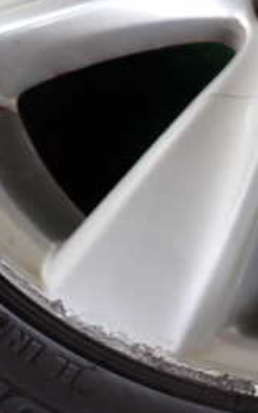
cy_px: 120
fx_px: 822
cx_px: 356
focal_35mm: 73
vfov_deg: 27.9
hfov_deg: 16.6
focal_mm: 5.4
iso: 125
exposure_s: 1/125
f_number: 2.3
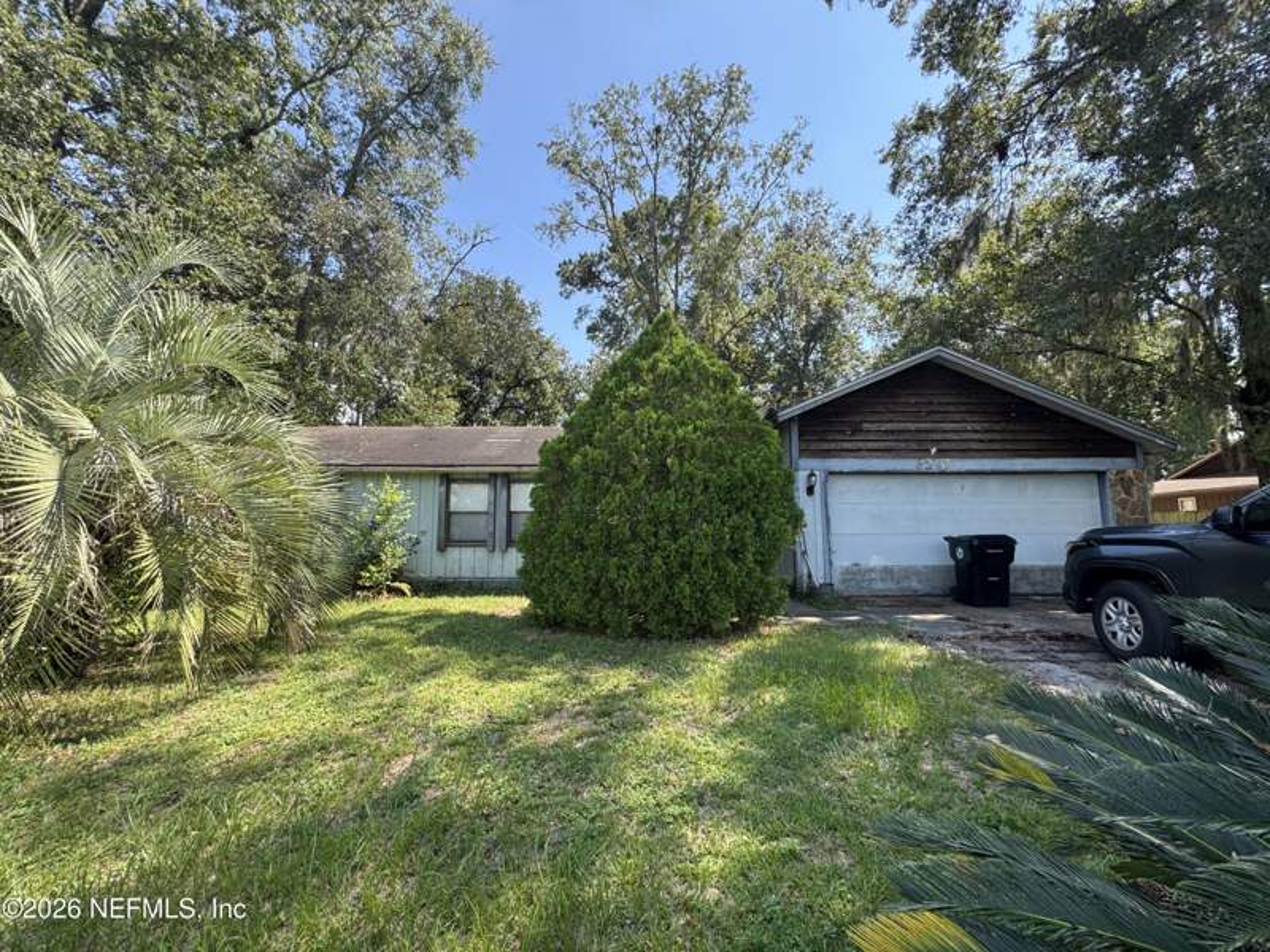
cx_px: 635
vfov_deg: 85.7
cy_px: 476
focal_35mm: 14
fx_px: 514
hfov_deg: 102.1
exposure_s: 1/314
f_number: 2.2
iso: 40
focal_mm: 2.22
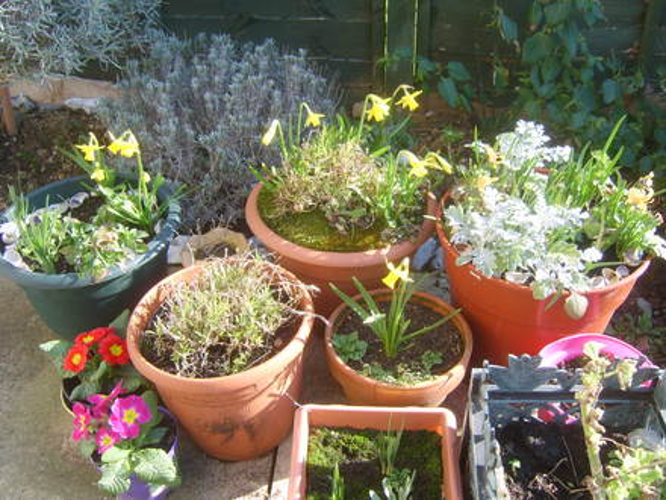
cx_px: 333
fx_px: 596
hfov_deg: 58.4
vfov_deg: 45.4
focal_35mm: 31
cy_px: 250
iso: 50
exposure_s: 1/65
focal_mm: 8.13
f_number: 4
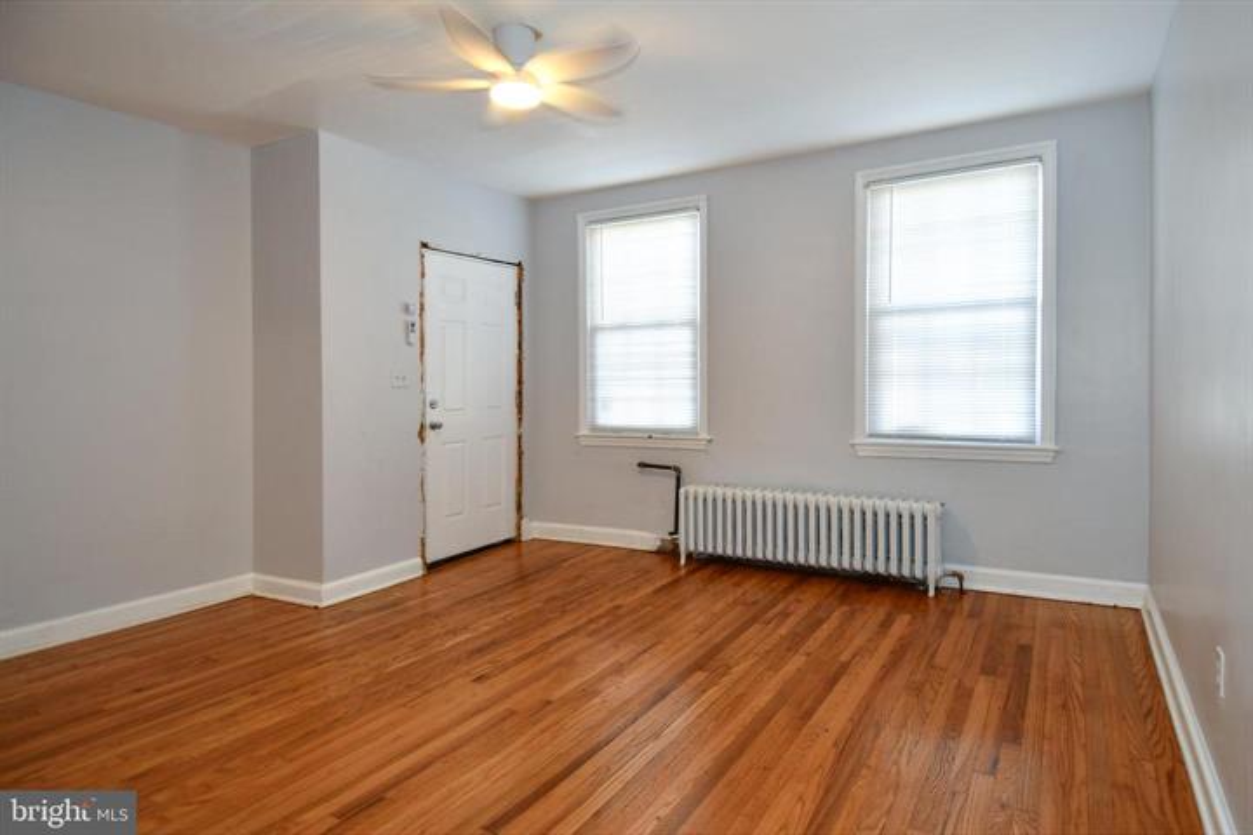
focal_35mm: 18
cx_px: 626
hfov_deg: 90.0
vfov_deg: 67.4
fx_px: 626
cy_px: 418
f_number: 4
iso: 320
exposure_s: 1/60
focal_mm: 12
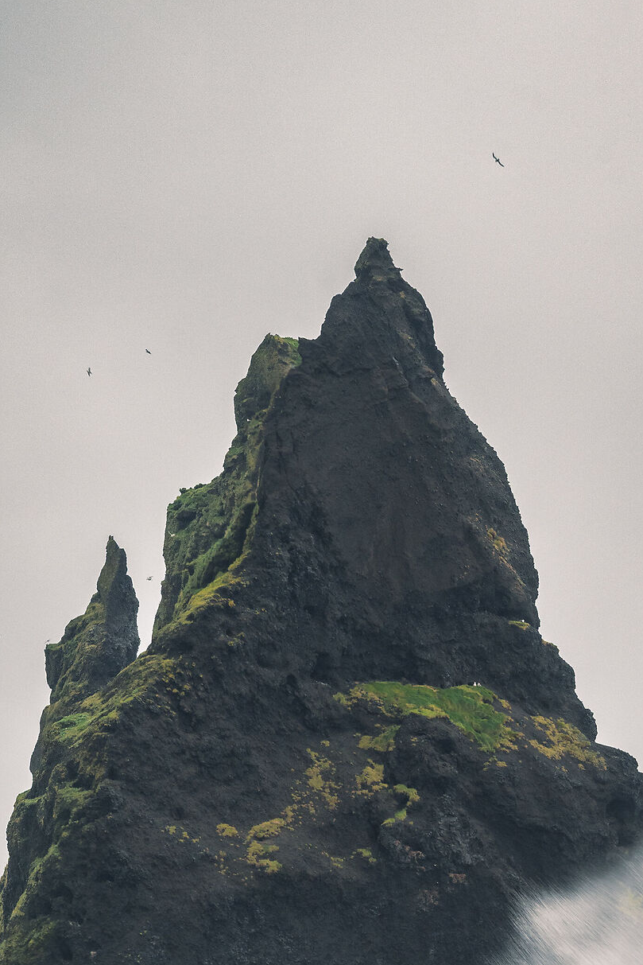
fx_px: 4874
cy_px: 932
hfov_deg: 7.5
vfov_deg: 11.2
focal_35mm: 182
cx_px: 330
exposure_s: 1/25
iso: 500
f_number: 8
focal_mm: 92
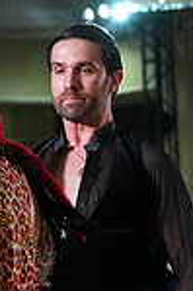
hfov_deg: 3.8
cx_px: -36
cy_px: 361
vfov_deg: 5.7
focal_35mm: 359
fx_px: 2893
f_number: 5.6
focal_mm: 92
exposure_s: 1/400
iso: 8000
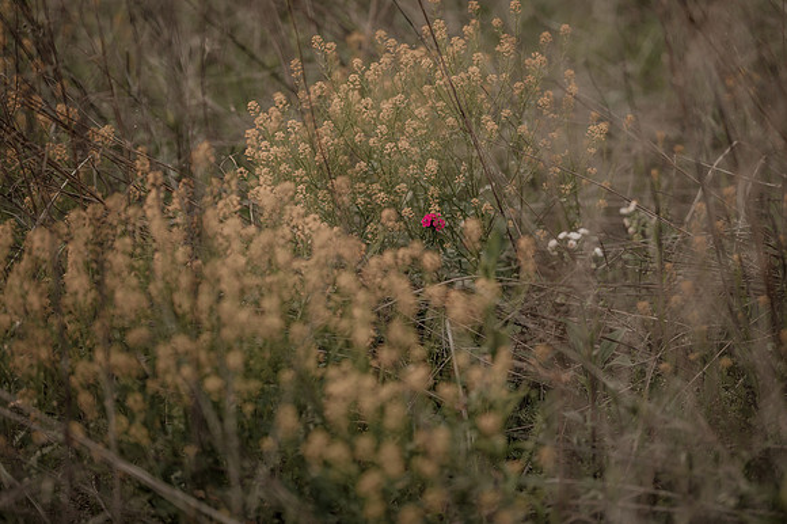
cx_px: 394
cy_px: 262
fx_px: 2344
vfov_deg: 12.8
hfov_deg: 19.1
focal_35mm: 107
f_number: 1.6
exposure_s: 1/500
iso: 100
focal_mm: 105
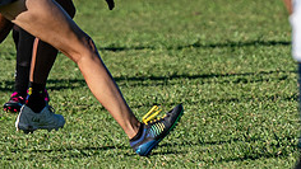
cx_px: 13
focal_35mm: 1285
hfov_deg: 1.7
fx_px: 10261
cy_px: -97
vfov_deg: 0.9
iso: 100
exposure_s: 1/2000
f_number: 2.8
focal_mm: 200
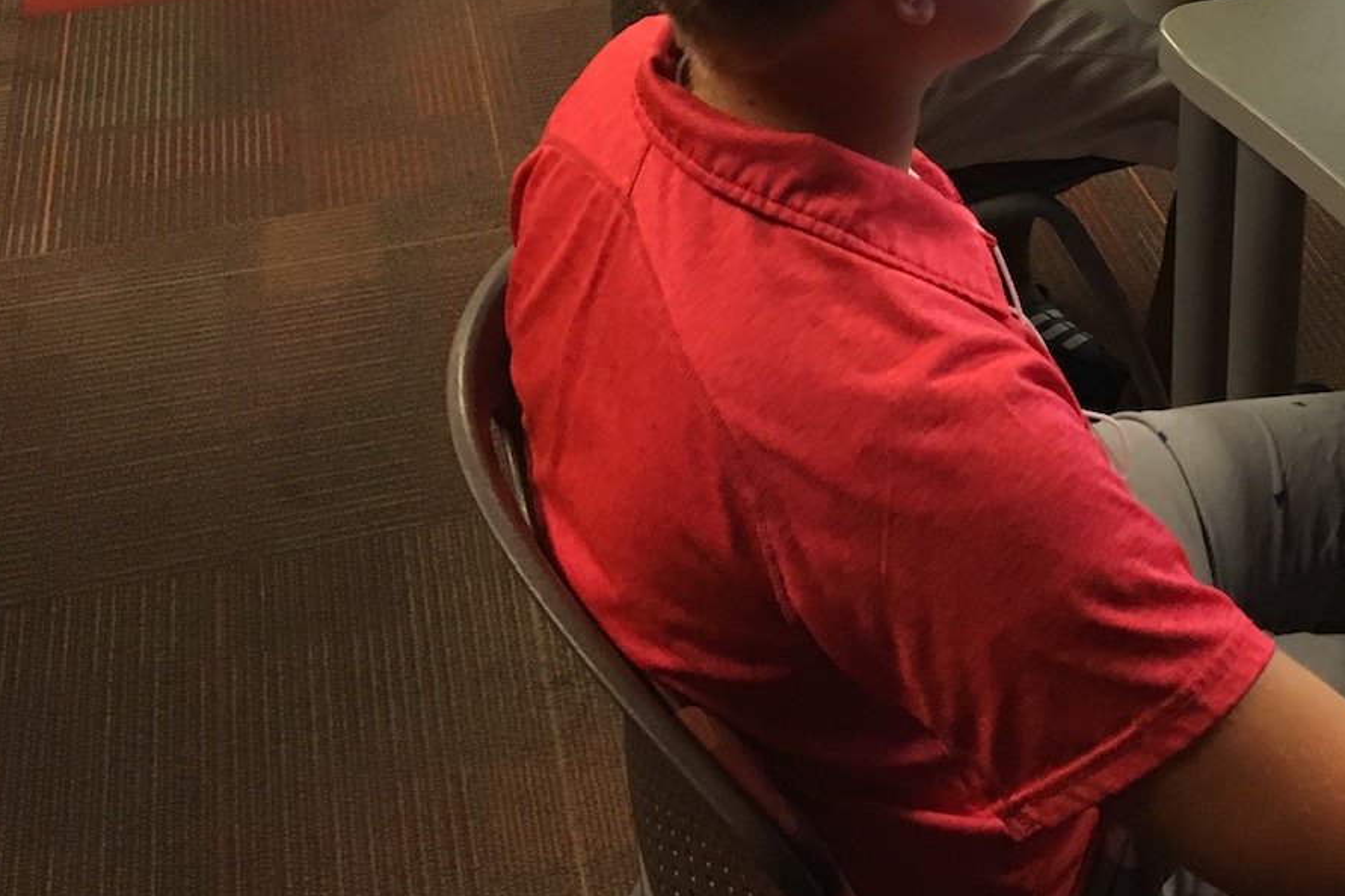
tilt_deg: -21.3
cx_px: 1069
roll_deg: -1.0
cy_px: -211
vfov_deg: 19.6
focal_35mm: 65
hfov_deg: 30.2
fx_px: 2428
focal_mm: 4.15
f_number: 2.2
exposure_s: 1/20
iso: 200
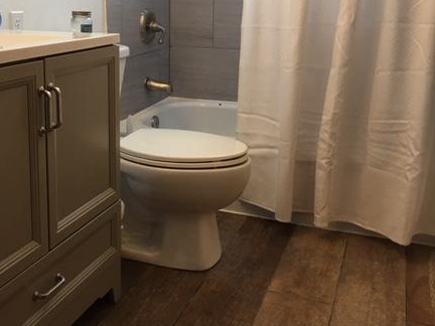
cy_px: 93
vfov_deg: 33.1
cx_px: 146
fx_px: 540
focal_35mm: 43
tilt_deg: -10.0
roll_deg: -0.2
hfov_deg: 43.3
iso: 40
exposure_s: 1/15
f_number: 2.2
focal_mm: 4.15
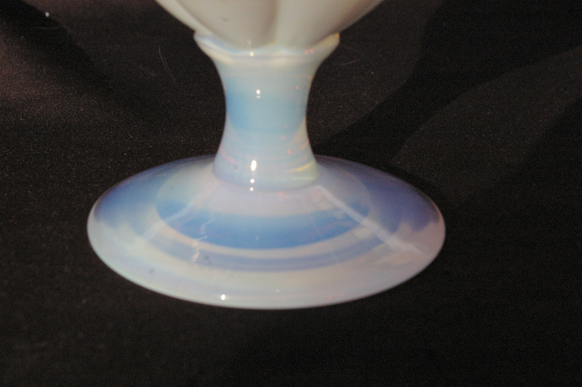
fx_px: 630
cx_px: 291
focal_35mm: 39
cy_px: 194
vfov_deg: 34.1
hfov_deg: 49.6
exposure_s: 1/750
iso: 1600
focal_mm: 26
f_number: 8
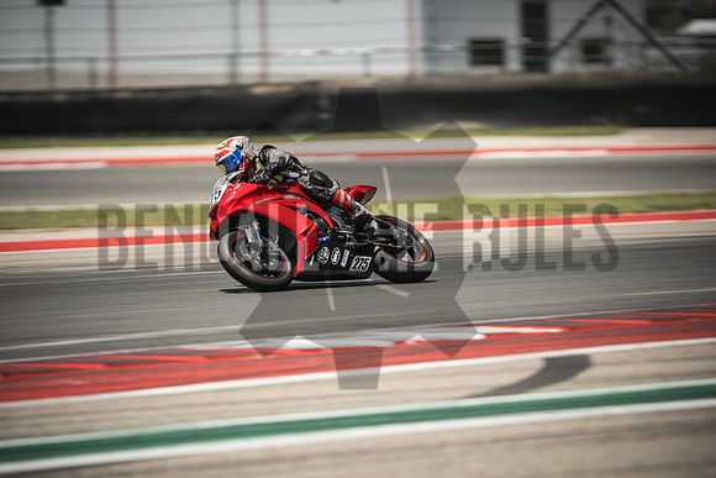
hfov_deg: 6.9
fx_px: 5968
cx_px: 358
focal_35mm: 300
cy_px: 239
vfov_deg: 4.6
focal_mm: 200
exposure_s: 1/250
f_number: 2
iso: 200
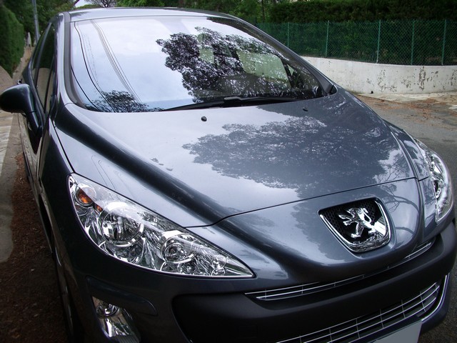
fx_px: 462
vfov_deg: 40.7
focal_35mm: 35
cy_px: 172
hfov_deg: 52.6
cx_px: 228
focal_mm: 5.8
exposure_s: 1/250
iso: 80
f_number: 2.6
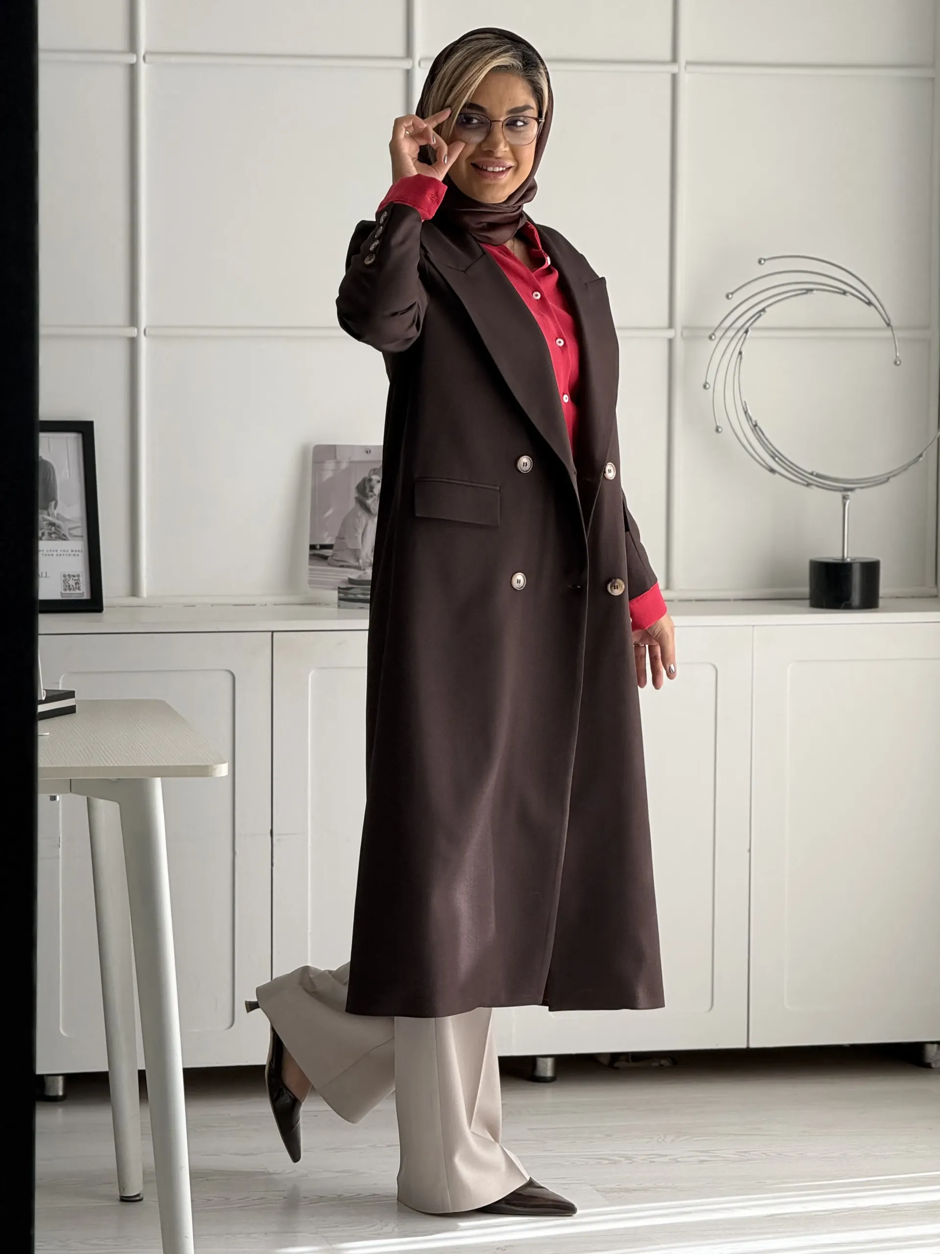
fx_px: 4345
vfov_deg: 16.4
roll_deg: -0.7
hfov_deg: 12.3
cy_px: 627
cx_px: 470
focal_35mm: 120
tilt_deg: -5.0
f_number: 2.8
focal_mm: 15.66
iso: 50
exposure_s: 1/159
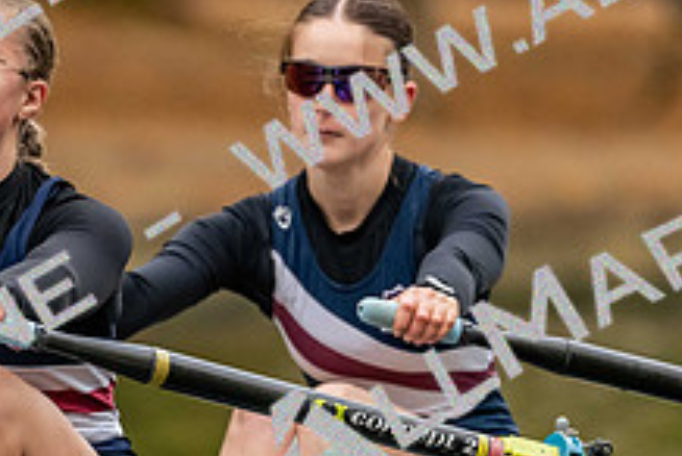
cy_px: 242
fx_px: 20165
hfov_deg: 1.9
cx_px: 3
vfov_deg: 1.3
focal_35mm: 1063
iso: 3200
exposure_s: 1/2500
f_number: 4.5
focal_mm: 400
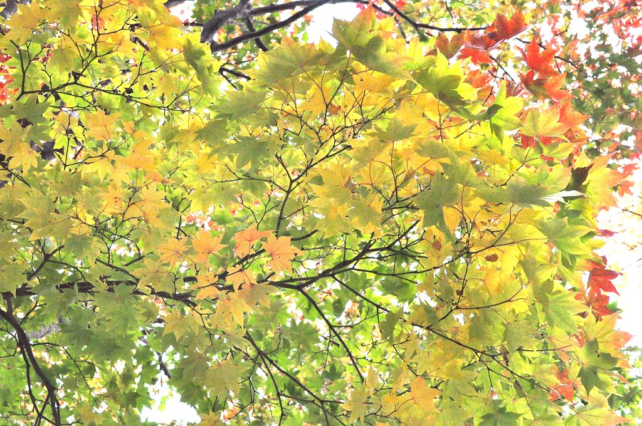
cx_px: 321
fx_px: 855
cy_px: 213
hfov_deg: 41.2
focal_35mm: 48
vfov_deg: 28.0
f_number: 7.1
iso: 3200
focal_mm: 32
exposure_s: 1/200
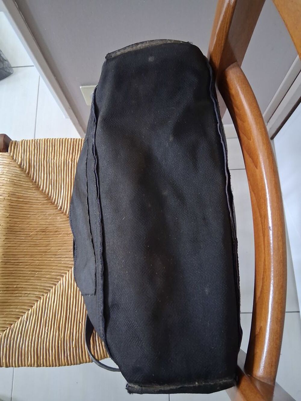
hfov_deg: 53.1
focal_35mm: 26
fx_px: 301
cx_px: 150
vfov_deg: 67.3
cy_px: 200
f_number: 1.8
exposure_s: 1/24
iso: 500
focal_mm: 3.98
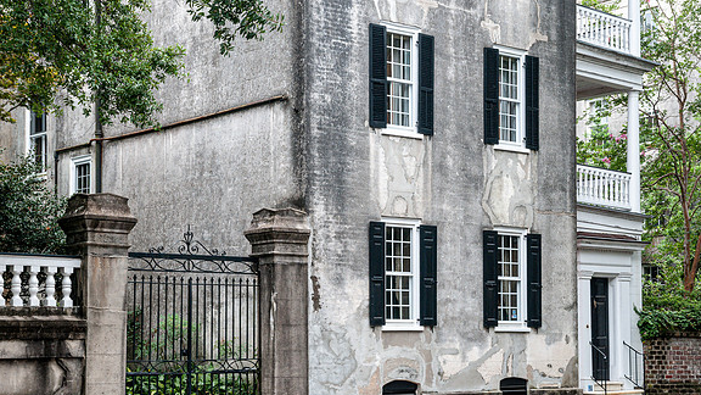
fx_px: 1245
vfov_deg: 18.0
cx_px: 350
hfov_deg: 31.4
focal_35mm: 67
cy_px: 247
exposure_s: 1/60
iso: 200
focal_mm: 40
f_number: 8
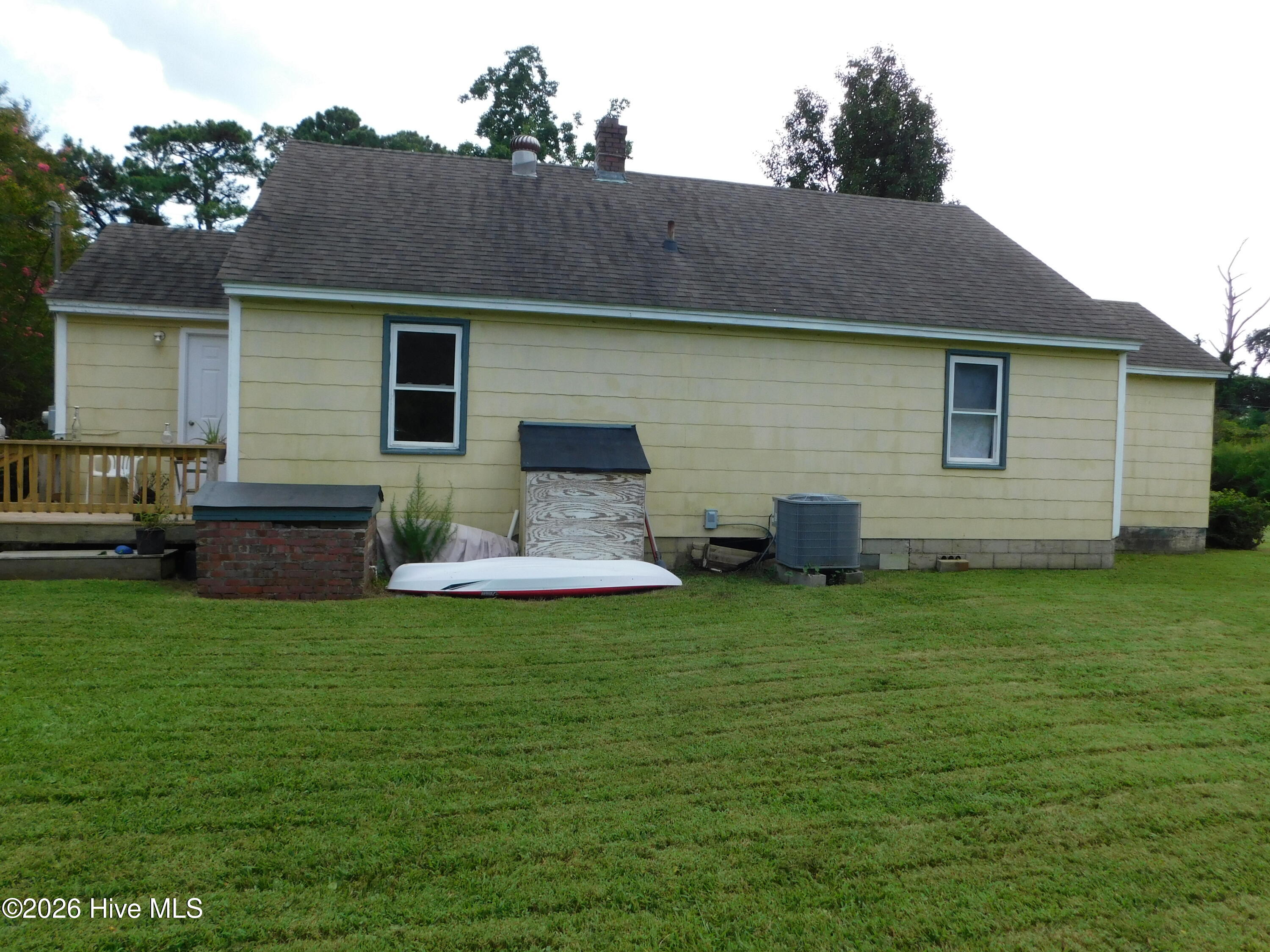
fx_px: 881
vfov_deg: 56.8
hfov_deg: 71.6
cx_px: 635
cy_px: 476
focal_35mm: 24
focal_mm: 4.1
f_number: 3
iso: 125
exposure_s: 1/1000
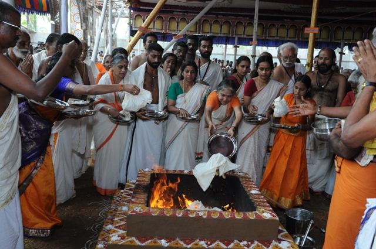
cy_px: 124
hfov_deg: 53.2
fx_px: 376
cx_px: 188
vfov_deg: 36.8
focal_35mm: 36
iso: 1000
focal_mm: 24
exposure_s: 1/160
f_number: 8
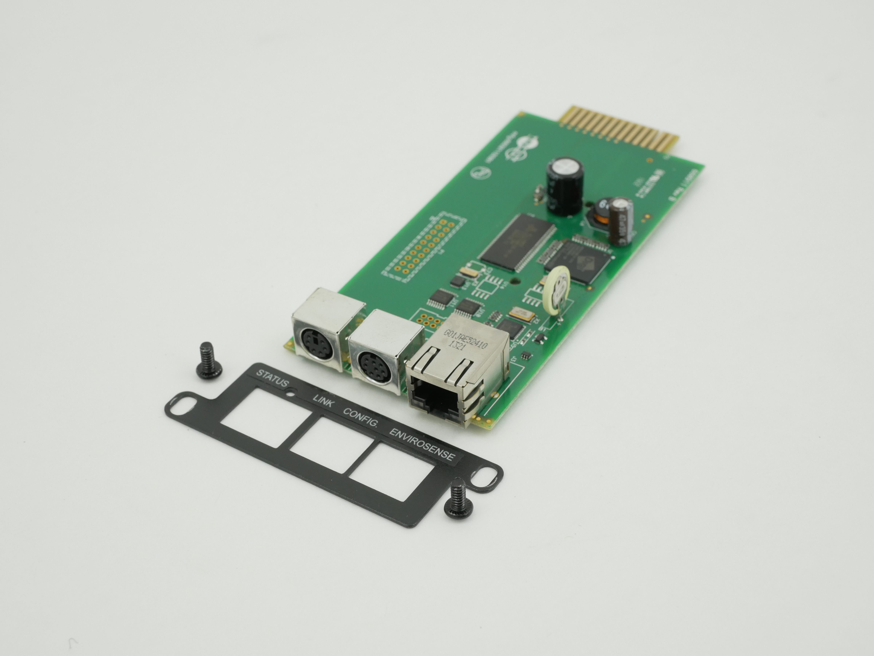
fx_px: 1516
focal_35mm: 60
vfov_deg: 24.4
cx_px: 437
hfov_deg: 32.2
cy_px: 328
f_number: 6.3
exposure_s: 1/160
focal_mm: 30
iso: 800
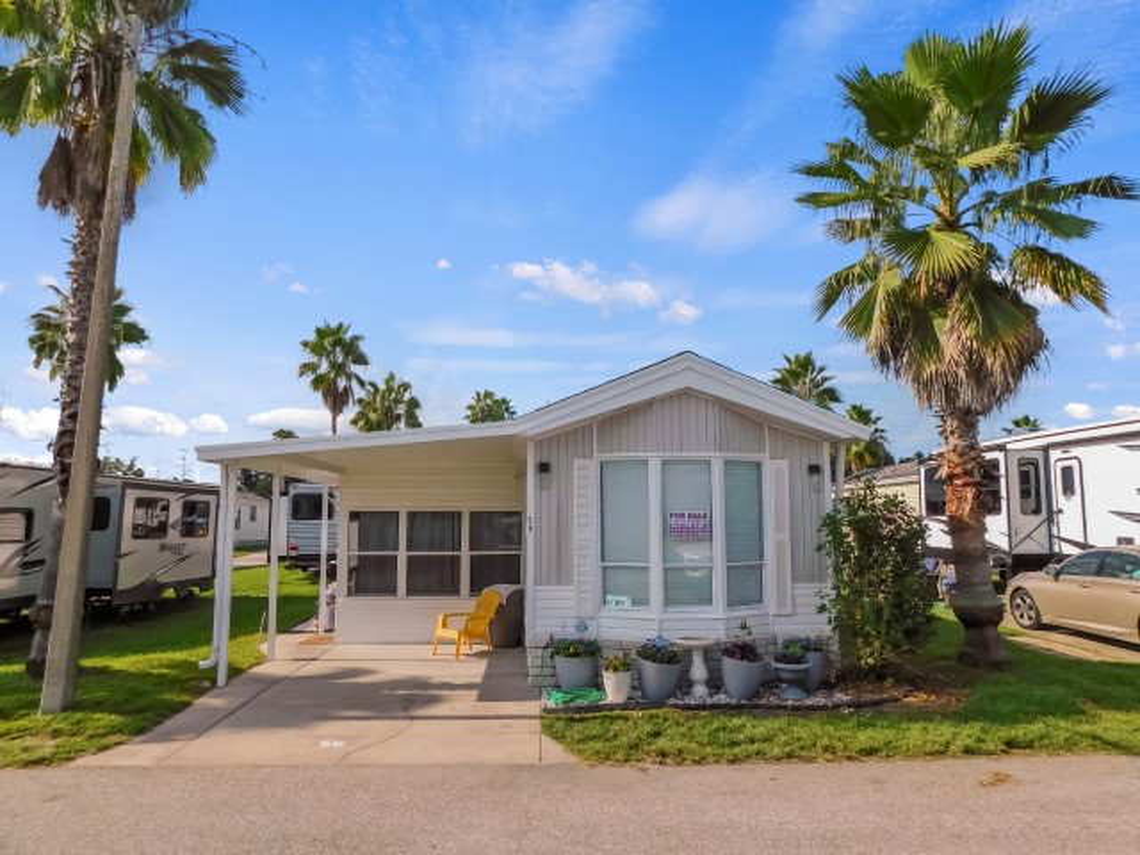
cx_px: 570
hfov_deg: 73.9
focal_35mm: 23
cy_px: 428
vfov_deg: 58.9
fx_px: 757
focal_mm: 4
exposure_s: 1/500
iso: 125
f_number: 6
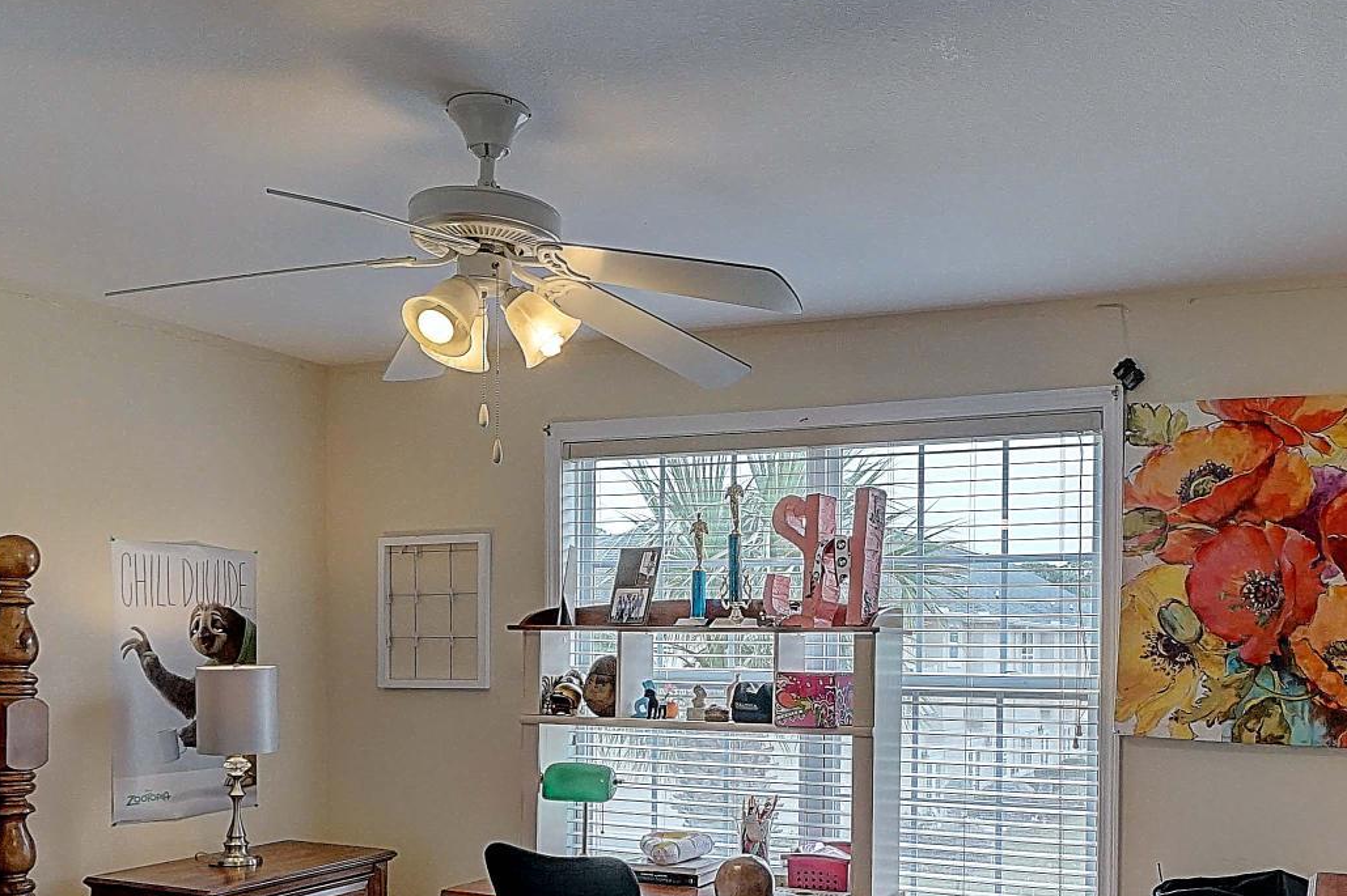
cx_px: 819
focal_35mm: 35
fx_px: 1309
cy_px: 665
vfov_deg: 37.0
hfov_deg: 54.0
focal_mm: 12
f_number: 8
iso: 400
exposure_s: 1/60
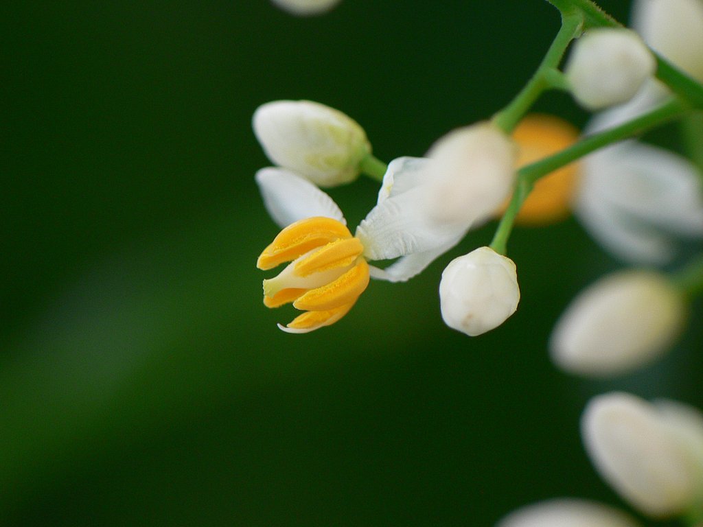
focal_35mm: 157
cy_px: 264
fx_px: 3188
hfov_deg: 12.6
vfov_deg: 9.5
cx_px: 352
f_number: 3.3
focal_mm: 26.2
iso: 100
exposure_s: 1/30
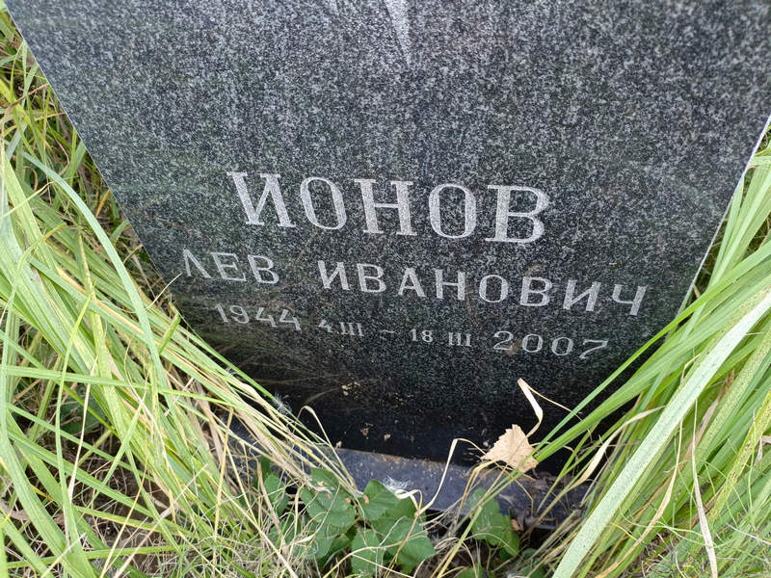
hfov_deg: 69.4
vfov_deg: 54.9
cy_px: 289
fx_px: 557
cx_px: 386
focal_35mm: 25
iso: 203
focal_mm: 4.76
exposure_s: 1/100
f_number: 1.69
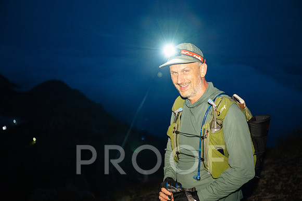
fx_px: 386
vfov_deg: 29.3
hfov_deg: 42.7
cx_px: 151
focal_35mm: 46
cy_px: 100
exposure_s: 1/15
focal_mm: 46
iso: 5000
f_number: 2.8
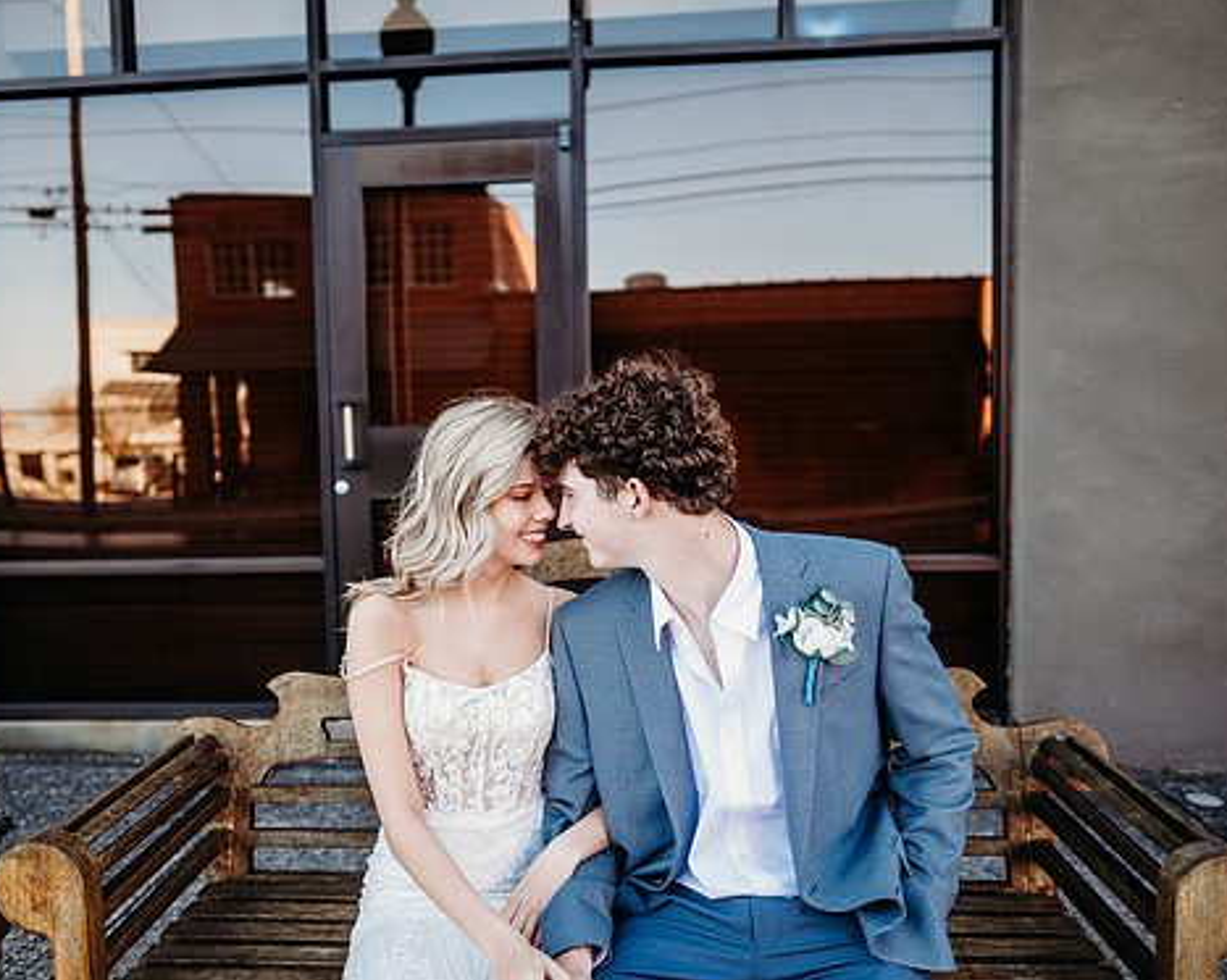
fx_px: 1016
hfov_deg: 62.1
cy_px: 501
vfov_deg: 51.5
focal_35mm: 28
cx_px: 557
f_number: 2
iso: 160
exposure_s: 1/320
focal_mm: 24
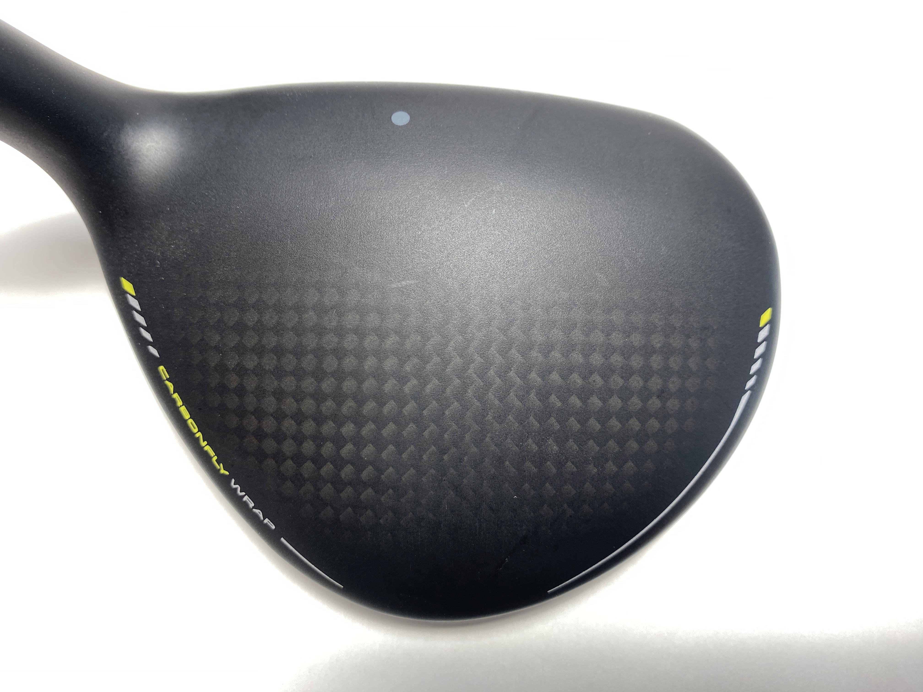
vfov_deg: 54.9
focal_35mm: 25
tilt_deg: -72.2
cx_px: 462
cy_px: 346
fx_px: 667
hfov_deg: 69.4
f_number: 1.8
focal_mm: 4.25
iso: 32
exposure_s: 1/130
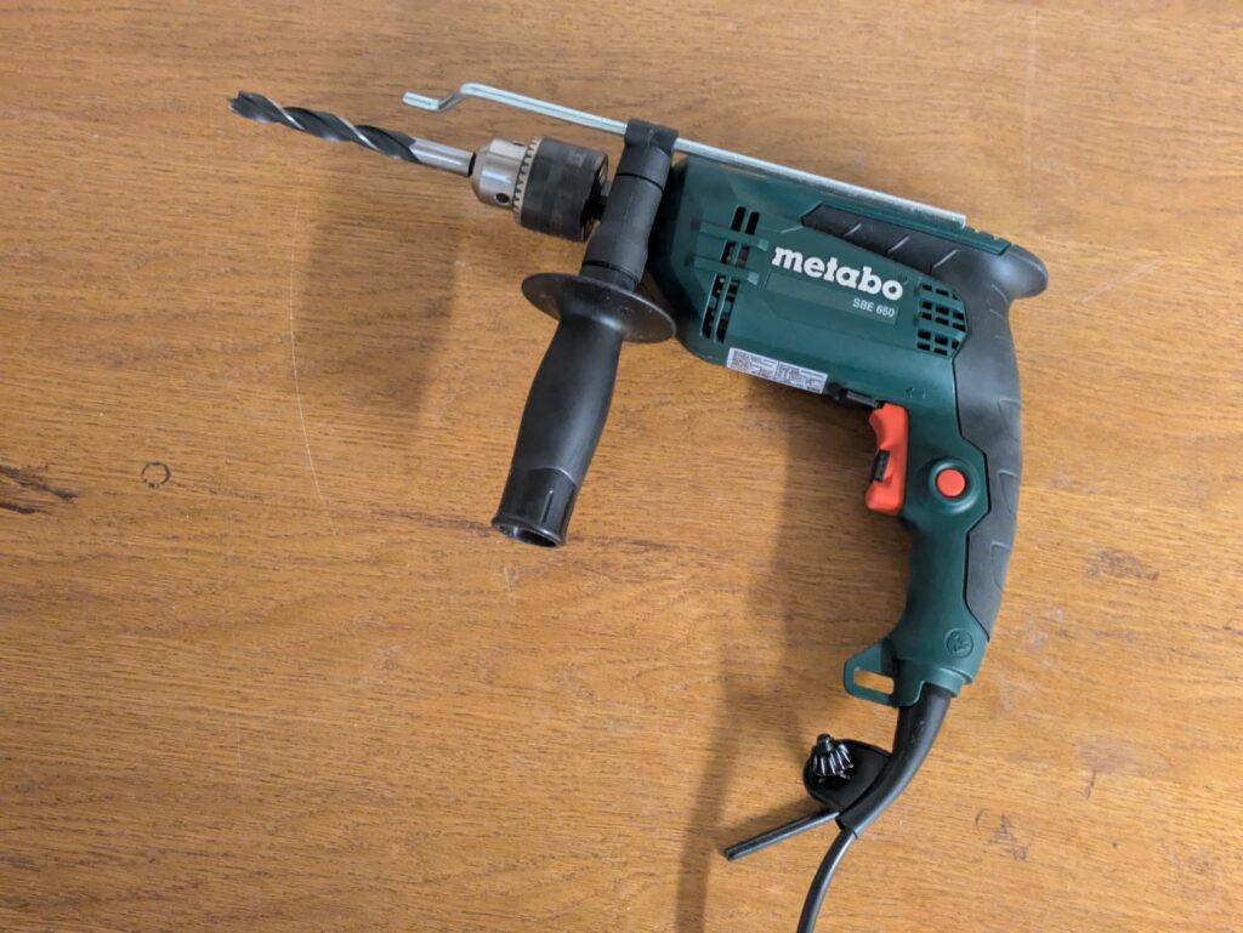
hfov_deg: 37.5
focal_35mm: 51
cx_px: 622
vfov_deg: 28.6
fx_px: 1832
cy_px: 466
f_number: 1.89
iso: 918
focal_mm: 5.43
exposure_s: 1/25
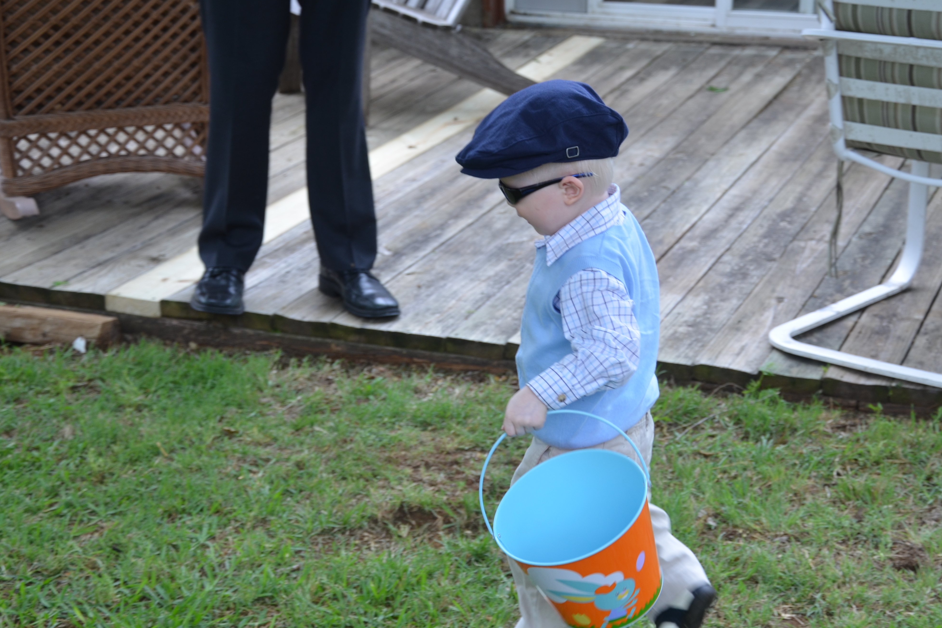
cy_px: 388
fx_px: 1962
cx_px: 564
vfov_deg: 18.2
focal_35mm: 75
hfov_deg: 26.9
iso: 200
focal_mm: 40
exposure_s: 1/125
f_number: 5.6
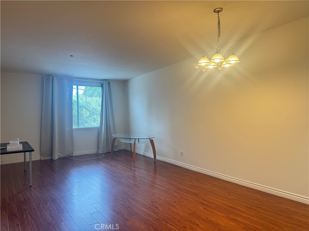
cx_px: 154
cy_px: 116
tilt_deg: -1.2
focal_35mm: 24
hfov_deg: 71.6
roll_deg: +0.8
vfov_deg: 56.8
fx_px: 214
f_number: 1.78
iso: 125
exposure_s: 1/60
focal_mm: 6.76
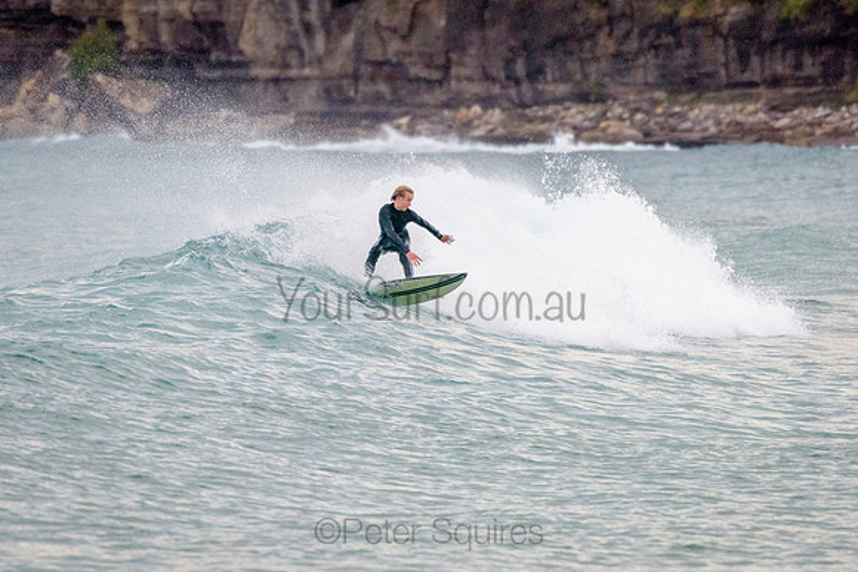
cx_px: 333
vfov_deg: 3.3
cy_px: 279
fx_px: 9918
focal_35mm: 416
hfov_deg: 5.0
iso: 2500
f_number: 5.6
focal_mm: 340
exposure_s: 1/2000
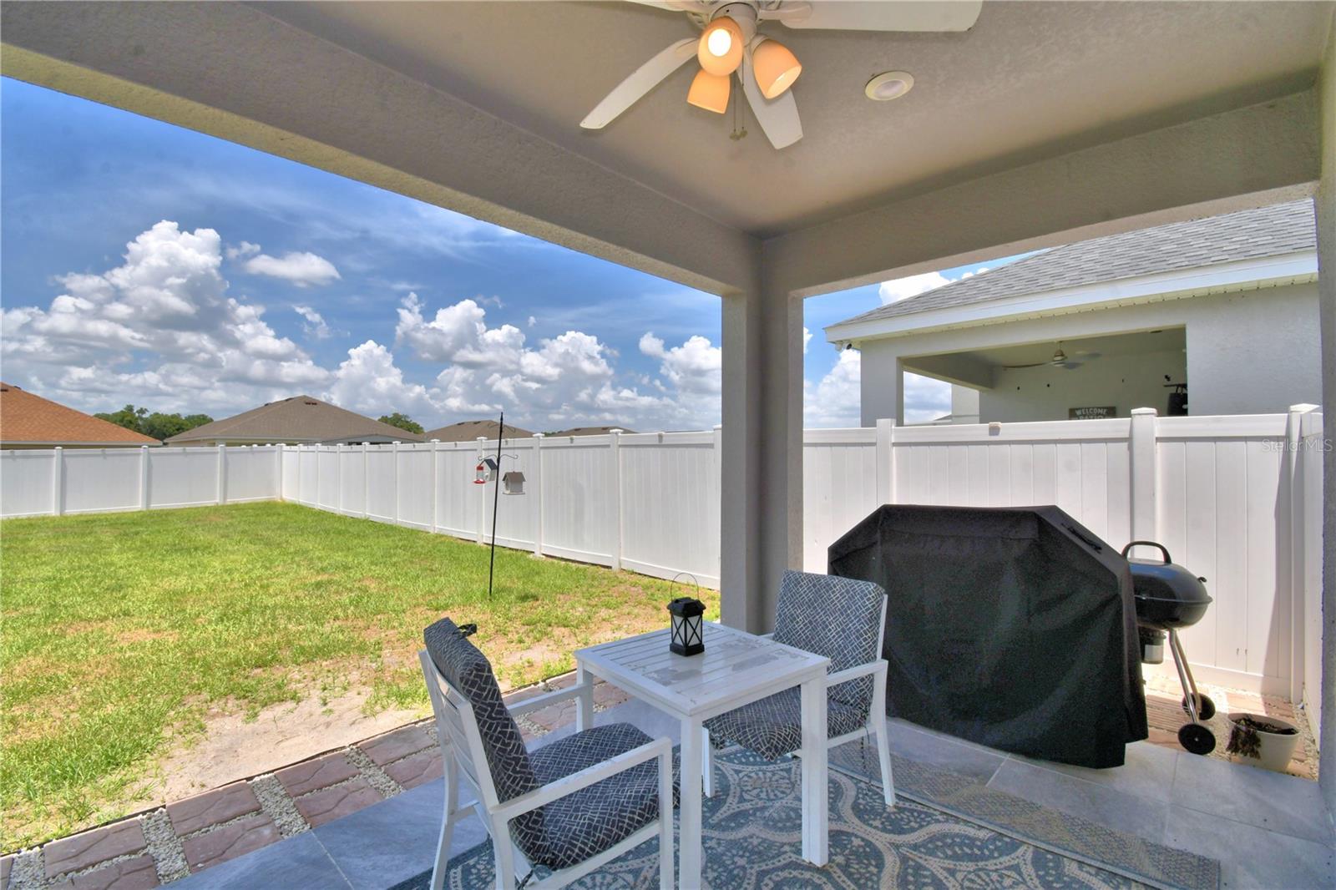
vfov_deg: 77.3
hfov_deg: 100.4
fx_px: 557
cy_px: 445
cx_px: 668
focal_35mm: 15
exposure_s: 1/250
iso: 100
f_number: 13
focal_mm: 10
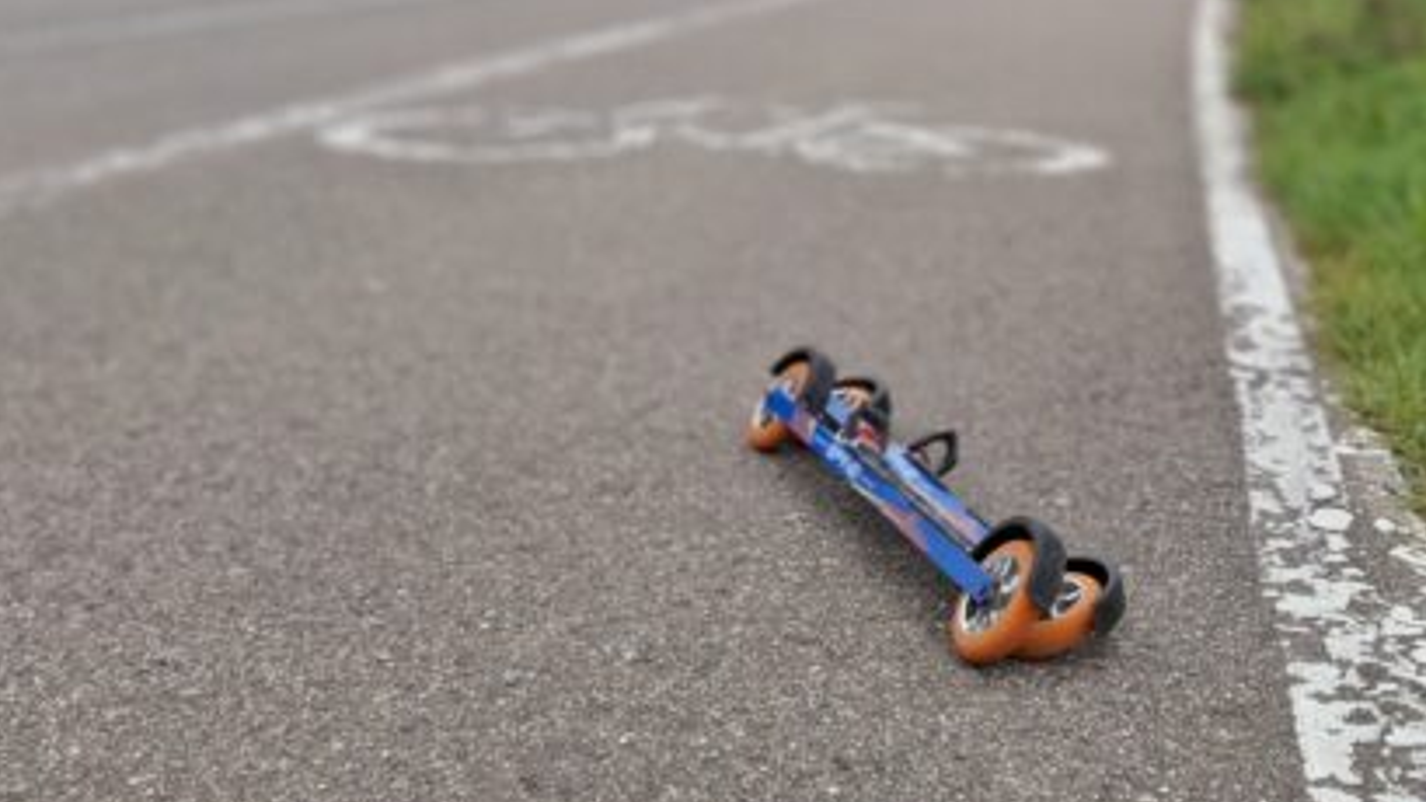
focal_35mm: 49
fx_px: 1853
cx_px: 1262
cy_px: -164
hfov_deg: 39.3
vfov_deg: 22.5
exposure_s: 1/1049
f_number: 1.8
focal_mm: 5.54
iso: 50
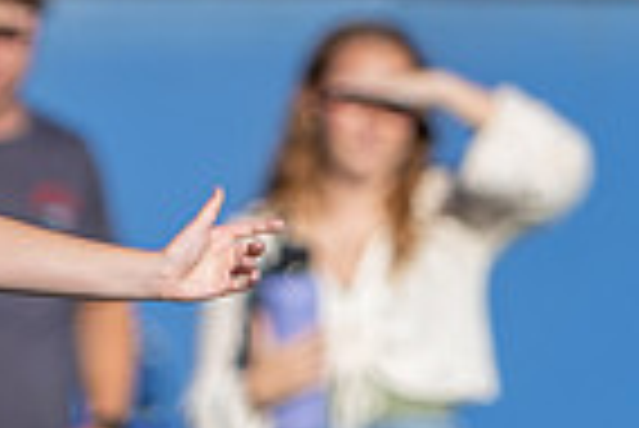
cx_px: -547
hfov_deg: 0.7
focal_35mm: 3043
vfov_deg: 0.5
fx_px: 54068
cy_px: 531
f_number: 3.2
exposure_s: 1/1000
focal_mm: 400
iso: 64
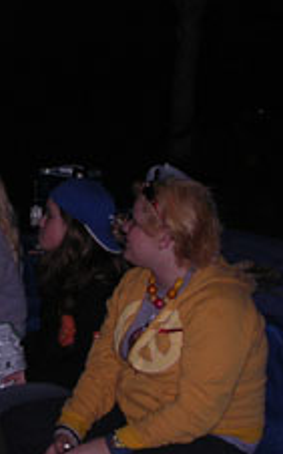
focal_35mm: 75
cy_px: 150
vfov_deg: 27.3
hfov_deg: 17.2
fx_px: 927
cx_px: 50
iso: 100
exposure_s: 1/60.1
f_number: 2.8
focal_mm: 5.8
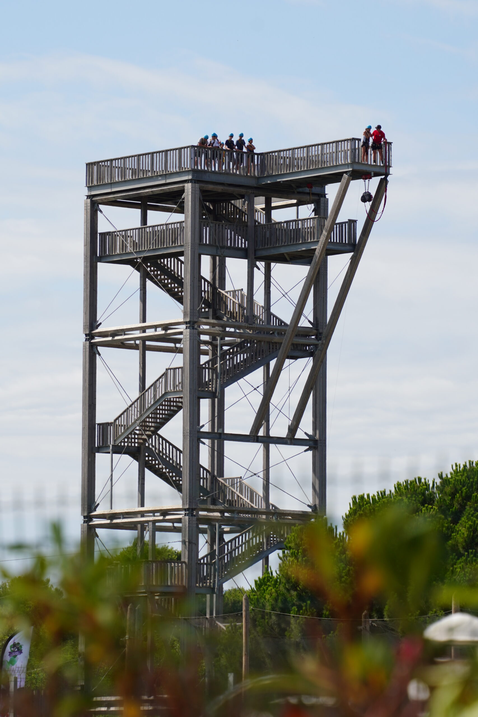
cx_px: 239
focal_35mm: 225
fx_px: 4480
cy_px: 358
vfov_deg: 9.1
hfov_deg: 6.1
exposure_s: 1/320
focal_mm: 150
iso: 100
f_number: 8
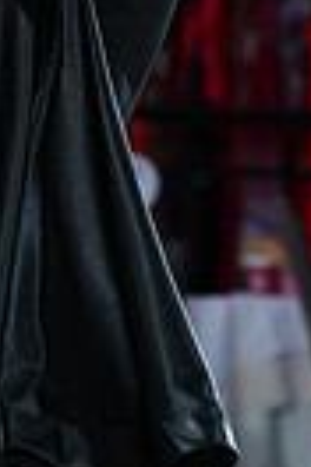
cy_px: -350
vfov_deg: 3.5
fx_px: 7684
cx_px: -87
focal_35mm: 593
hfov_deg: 2.3
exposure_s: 1/200
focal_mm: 135
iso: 1250
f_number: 5
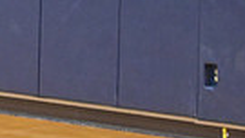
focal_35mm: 899
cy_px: -129
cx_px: -185
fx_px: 5841
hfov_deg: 2.4
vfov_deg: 1.4
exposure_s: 1/800
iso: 6400
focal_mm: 200
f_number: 4
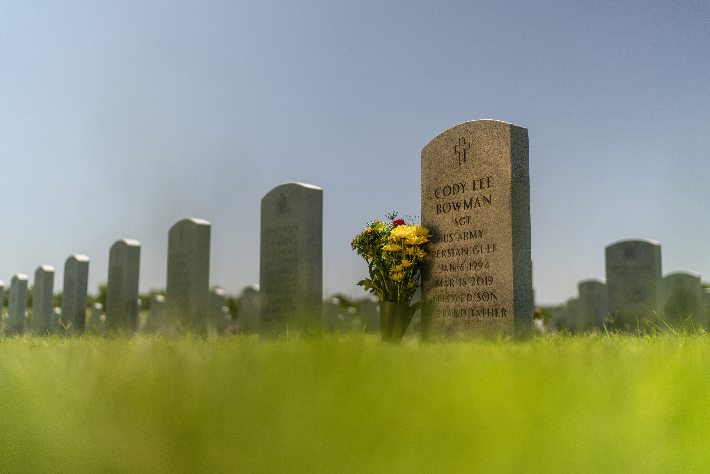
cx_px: 355
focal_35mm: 35
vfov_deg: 37.9
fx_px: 690
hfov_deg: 54.4
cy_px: 237
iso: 100
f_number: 1.4
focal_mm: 35
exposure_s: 1/500
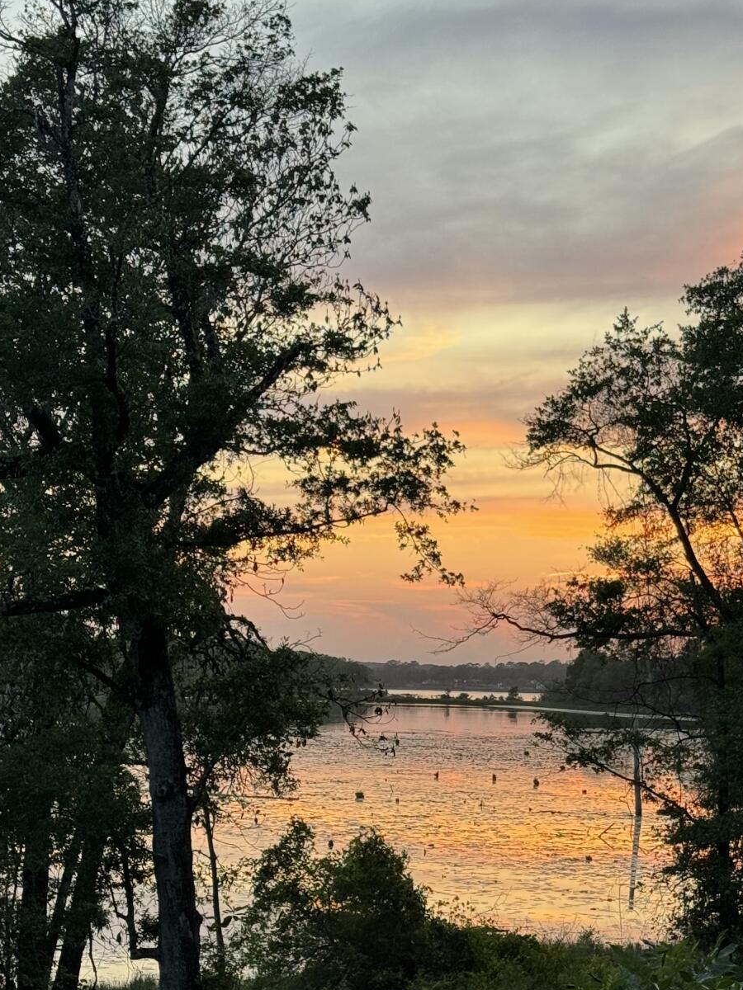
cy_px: 714
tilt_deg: -0.6
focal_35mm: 80
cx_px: 440
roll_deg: -0.7
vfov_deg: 24.2
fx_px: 2290
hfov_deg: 18.4
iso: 80
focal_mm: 6.76
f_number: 1.78
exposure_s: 1/121
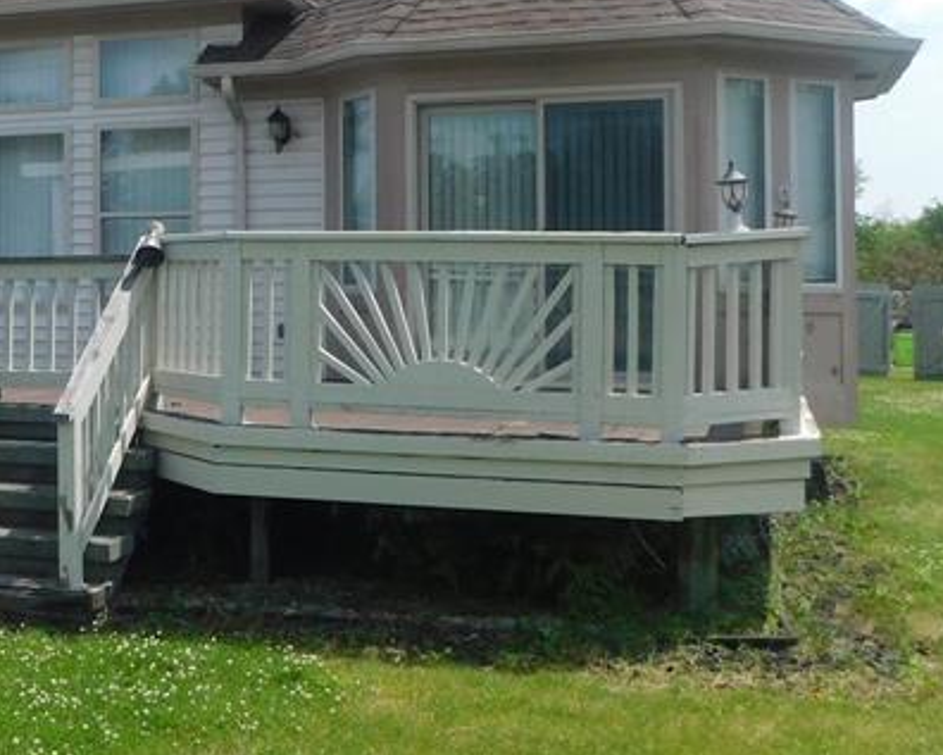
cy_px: 269
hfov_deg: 30.2
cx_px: -2
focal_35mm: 58
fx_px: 1619
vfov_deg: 26.1
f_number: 3
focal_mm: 4
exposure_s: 1/1500
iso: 125
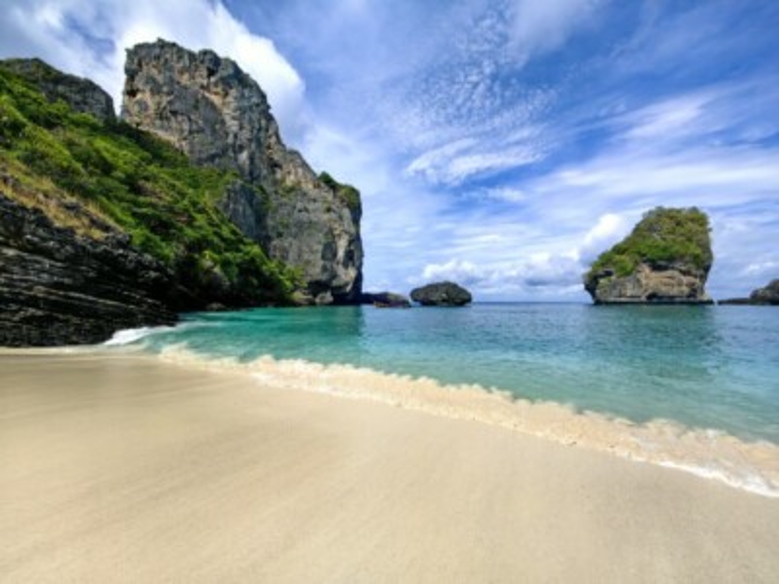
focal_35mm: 13
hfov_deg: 106.2
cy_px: 292
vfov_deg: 89.9
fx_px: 293
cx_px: 390
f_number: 2.2
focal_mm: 1.76
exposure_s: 1/1942
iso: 50
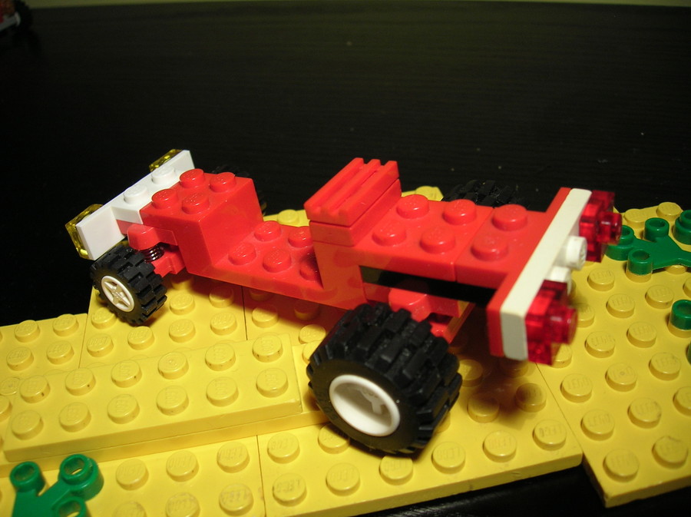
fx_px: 678
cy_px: 258
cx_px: 346
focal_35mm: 34
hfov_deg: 54.0
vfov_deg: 41.7
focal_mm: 5.7
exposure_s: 1/54.1
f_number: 2.9
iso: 50
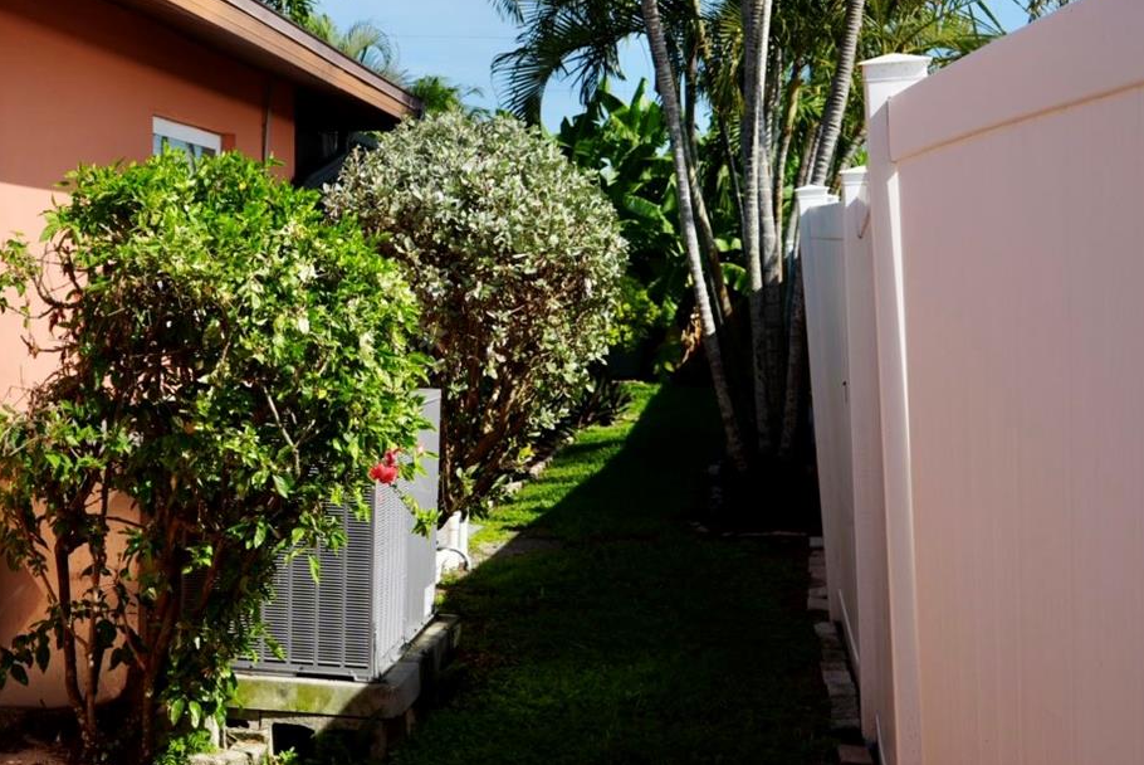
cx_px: 318
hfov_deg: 33.9
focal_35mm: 58
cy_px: 295
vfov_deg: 23.4
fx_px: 1844
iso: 100
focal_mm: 33
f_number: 5
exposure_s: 1/640
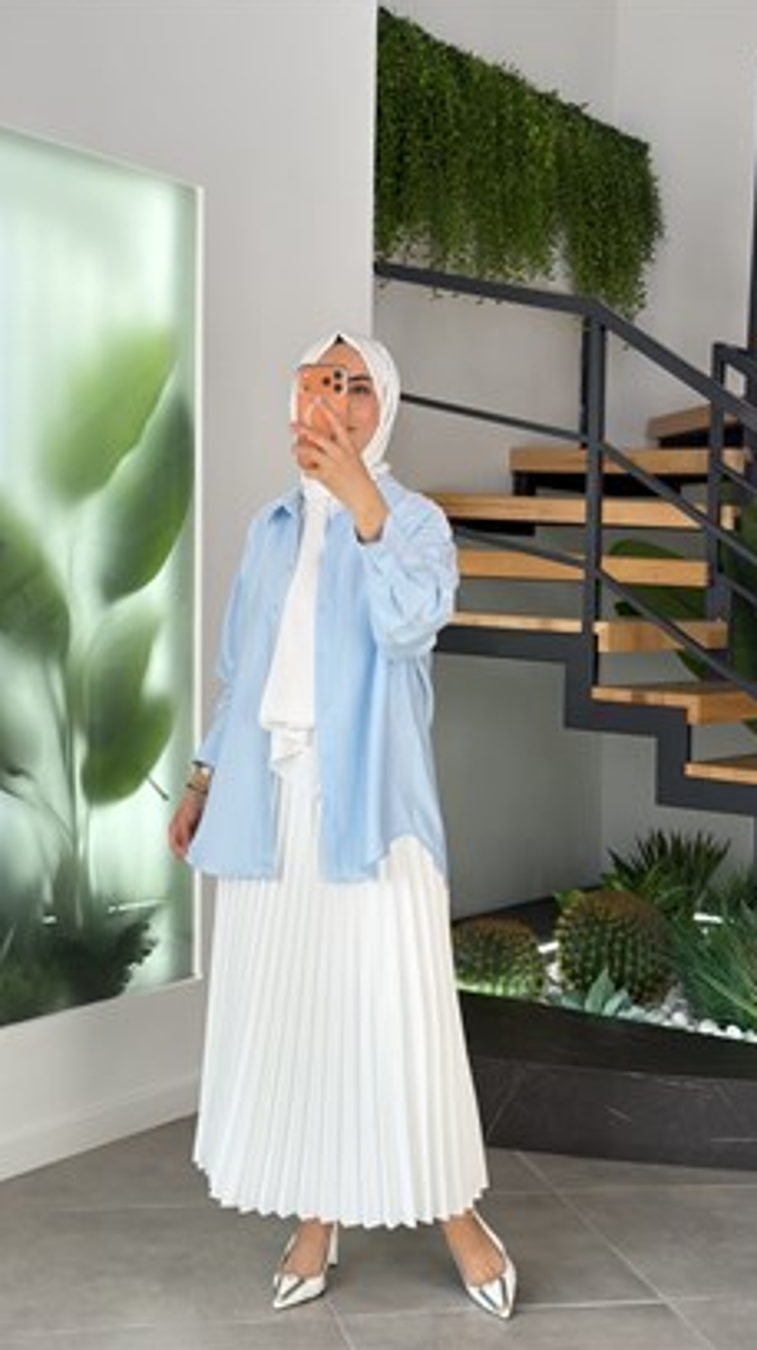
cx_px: 350
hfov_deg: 22.6
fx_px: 1894
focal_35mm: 53
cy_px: 673
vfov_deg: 39.2
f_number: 1.78
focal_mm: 6.76
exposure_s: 1/425
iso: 80
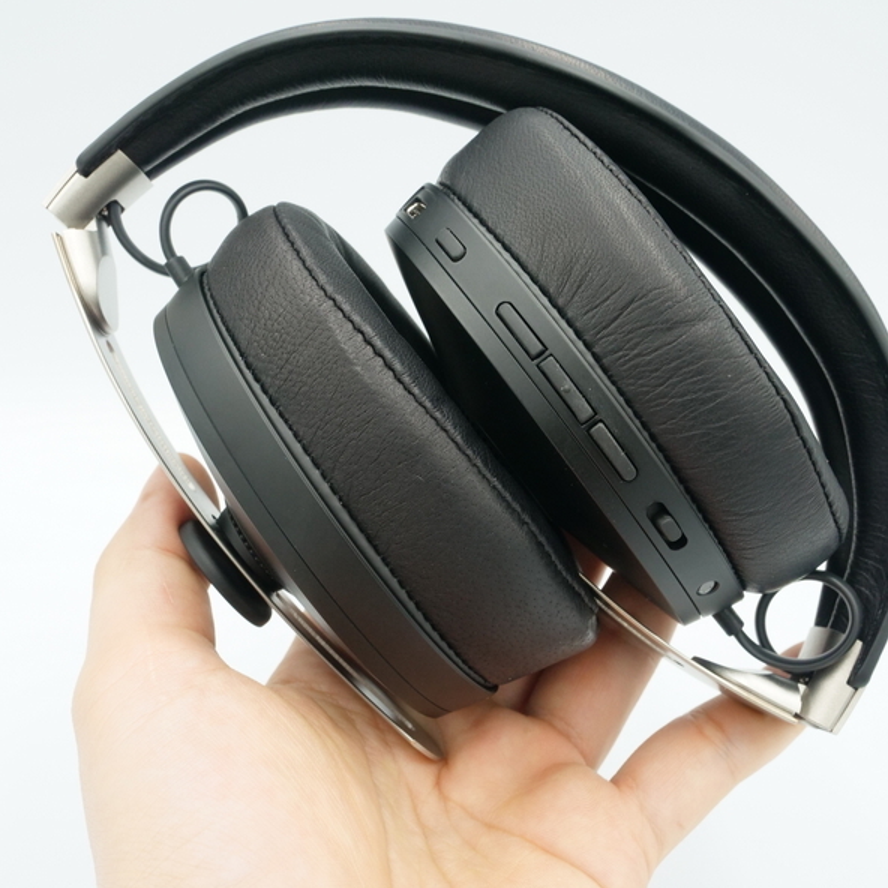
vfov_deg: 39.2
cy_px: 441
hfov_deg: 39.2
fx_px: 1248
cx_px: 472
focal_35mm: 43
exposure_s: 1/60
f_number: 8
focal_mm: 18
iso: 1000
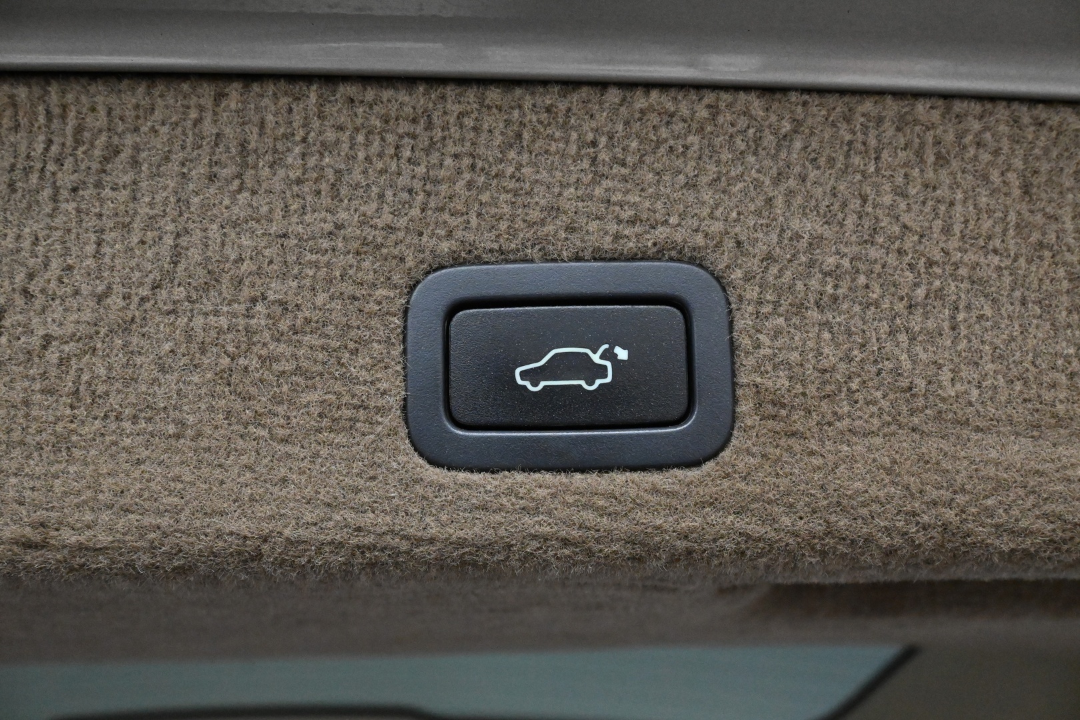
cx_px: 540
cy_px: 360
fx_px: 1012
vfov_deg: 39.1
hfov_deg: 56.1
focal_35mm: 34
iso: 6400
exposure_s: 1/200
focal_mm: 22.5
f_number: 7.1
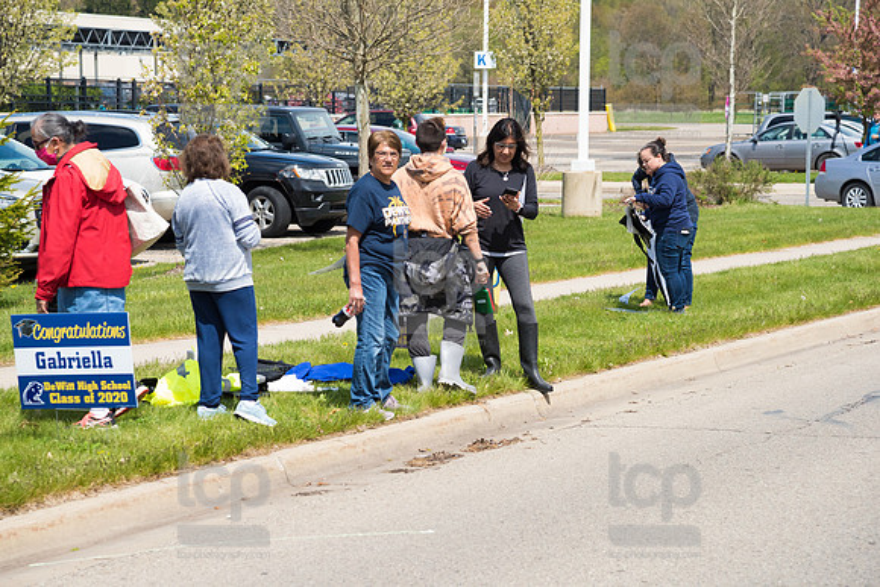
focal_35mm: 120
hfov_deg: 17.1
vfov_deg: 11.4
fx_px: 2934
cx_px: 440
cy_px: 294
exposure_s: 1/1600
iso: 1000
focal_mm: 120
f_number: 7.1
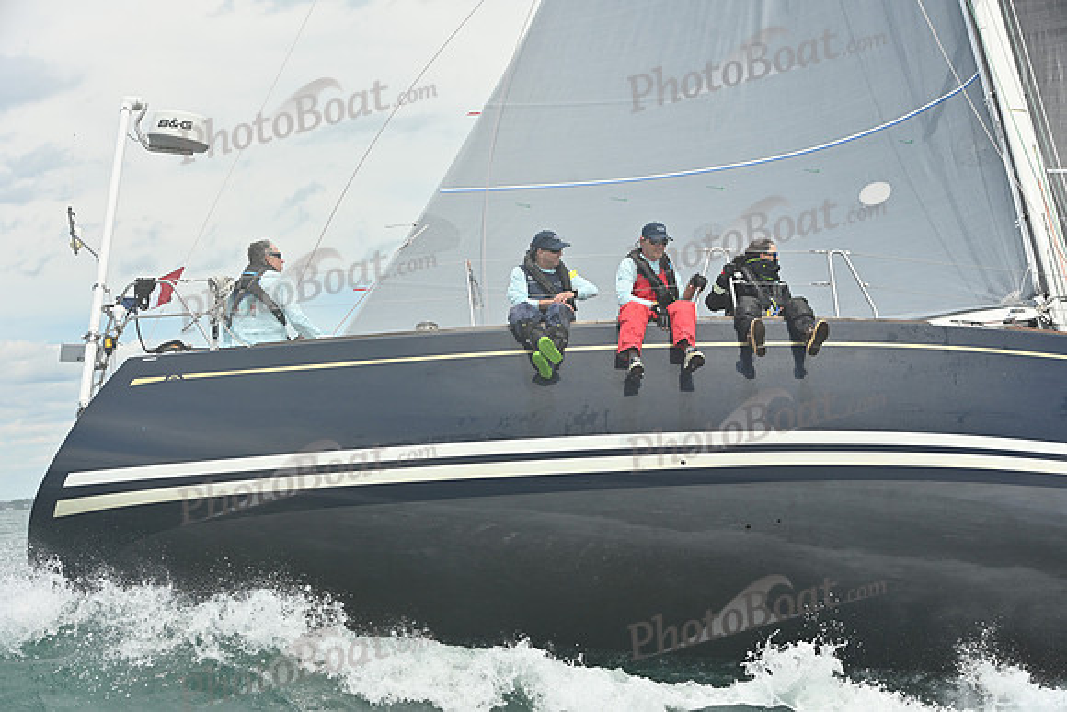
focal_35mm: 70
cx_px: 534
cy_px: 356
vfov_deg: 19.5
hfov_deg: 28.8
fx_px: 2075
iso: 320
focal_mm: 70
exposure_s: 1/1250
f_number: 7.1
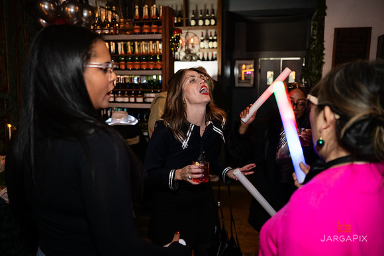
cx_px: 192
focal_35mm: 32
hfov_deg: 58.0
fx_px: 346
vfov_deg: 40.6
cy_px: 128
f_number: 2.8
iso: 3200
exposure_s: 1/100
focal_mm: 32
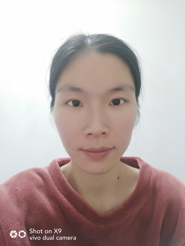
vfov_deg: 67.3
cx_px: 92
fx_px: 185
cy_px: 123
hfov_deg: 53.1
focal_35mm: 26
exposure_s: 1/25
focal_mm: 3.87
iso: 372
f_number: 2
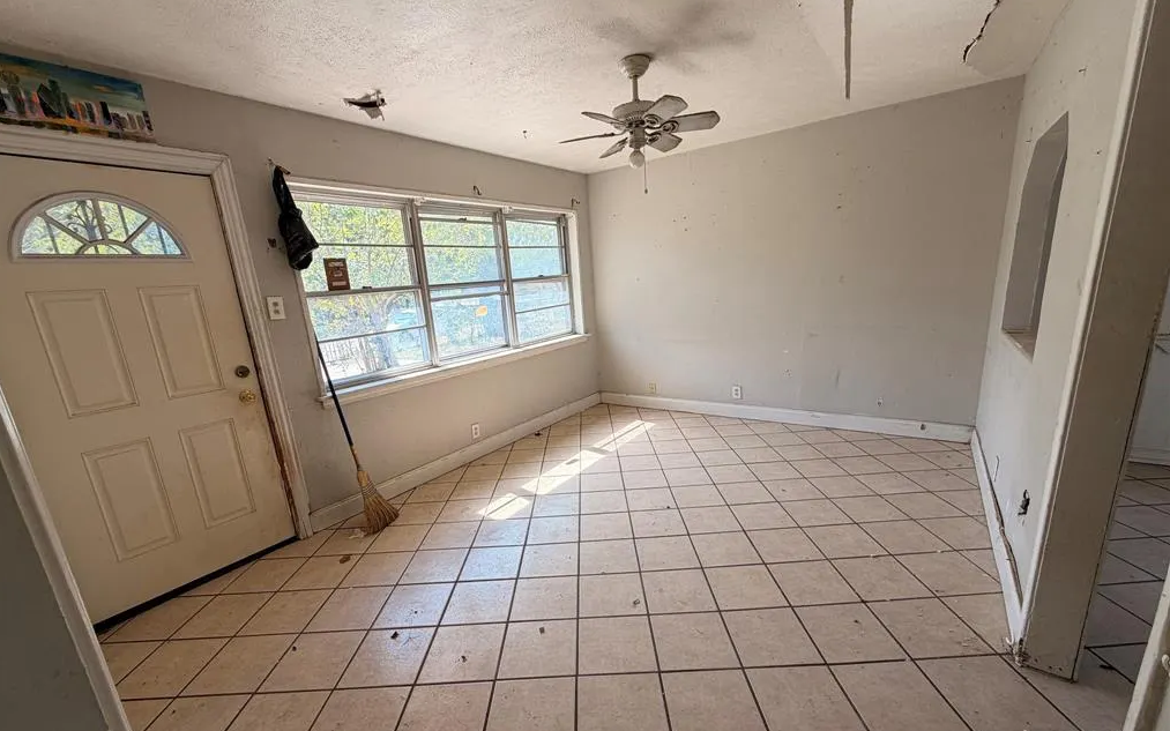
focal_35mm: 15
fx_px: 478
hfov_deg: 101.5
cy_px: 397
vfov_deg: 74.6
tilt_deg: -12.3
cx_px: 580
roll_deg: +4.3
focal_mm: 2.22
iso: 40
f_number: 2.2
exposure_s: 1/139
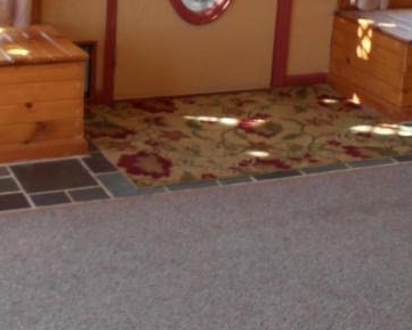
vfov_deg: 20.6
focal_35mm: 72
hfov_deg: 26.2
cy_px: 3
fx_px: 878
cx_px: 118
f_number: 3.2
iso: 80
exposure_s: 1/40
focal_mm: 4.6
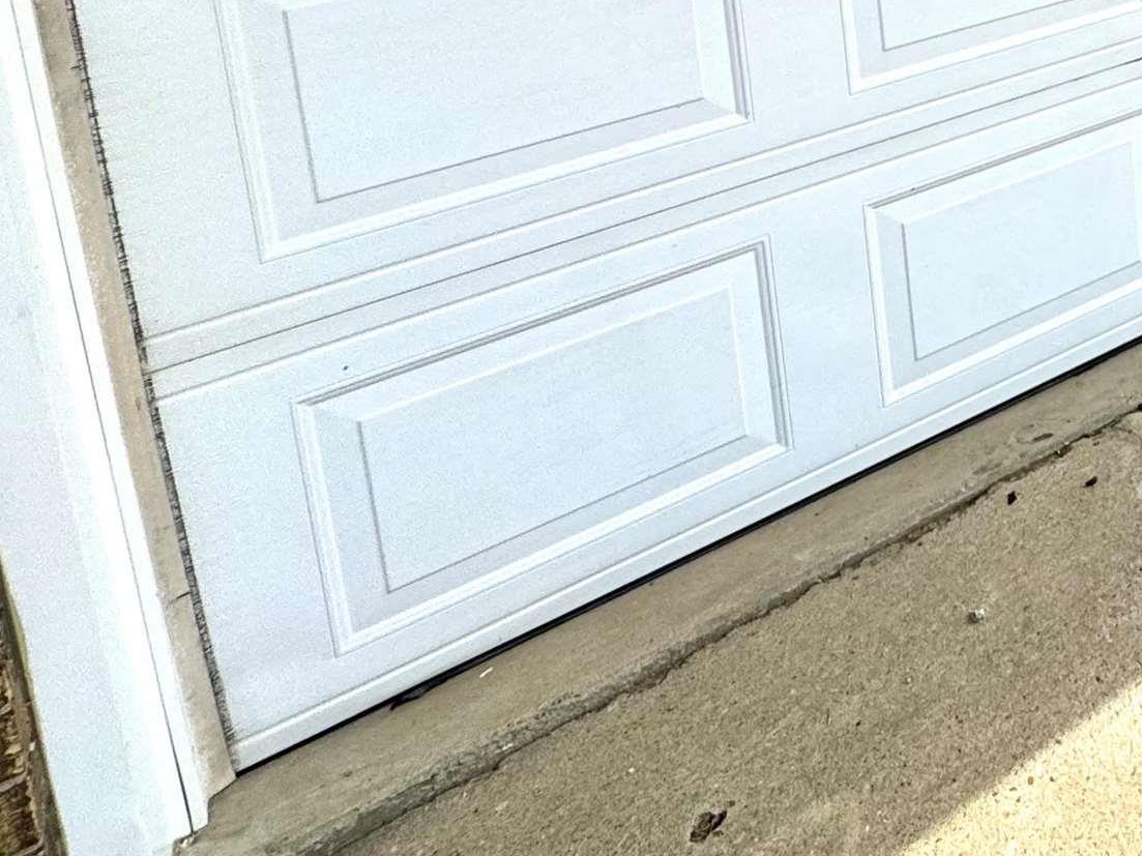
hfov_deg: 32.9
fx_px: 1286
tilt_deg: -10.1
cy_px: -237
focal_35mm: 39
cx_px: 1541
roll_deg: +0.4
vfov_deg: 29.9
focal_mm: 2.22
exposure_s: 1/2083
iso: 50
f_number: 2.2
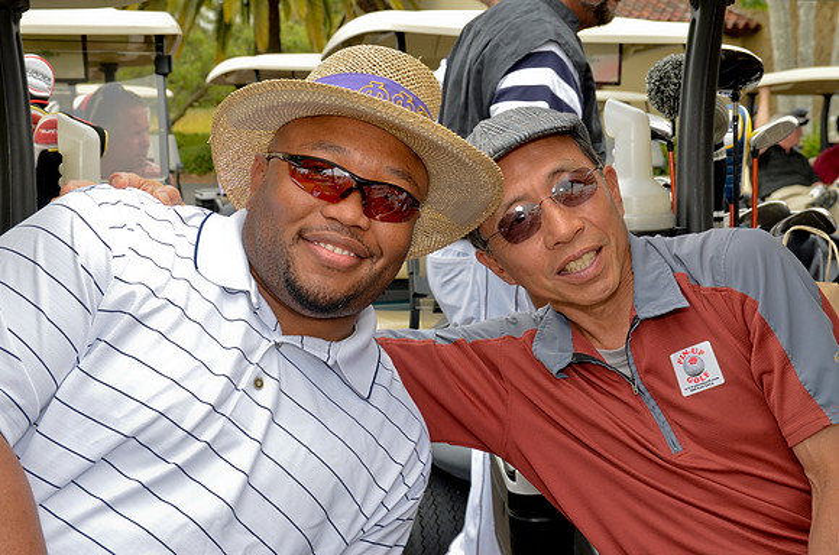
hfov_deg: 36.9
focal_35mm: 54
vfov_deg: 24.9
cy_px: 278
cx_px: 420
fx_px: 1256
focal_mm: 36
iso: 200
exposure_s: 1/200
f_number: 7.1
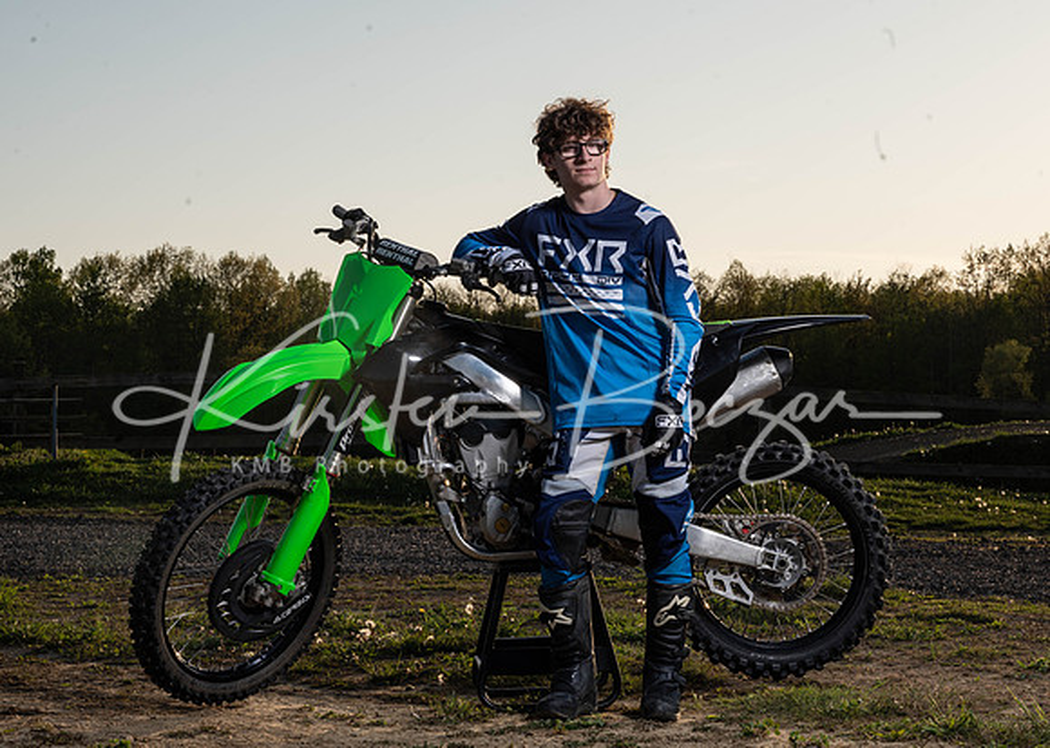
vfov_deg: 17.0
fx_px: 2499
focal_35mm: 84
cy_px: 341
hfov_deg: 23.7
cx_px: 533
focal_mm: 70
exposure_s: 1/200
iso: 100
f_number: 16
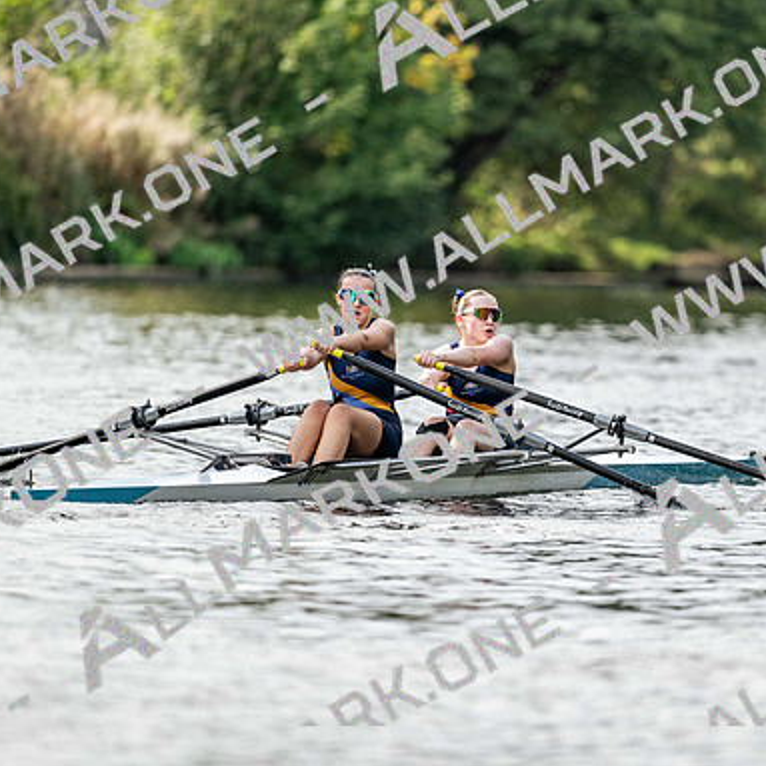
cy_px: 384
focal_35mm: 514
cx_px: 484
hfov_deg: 3.4
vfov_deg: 3.4
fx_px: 12868
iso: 900
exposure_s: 1/2500
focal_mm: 400
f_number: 4.5
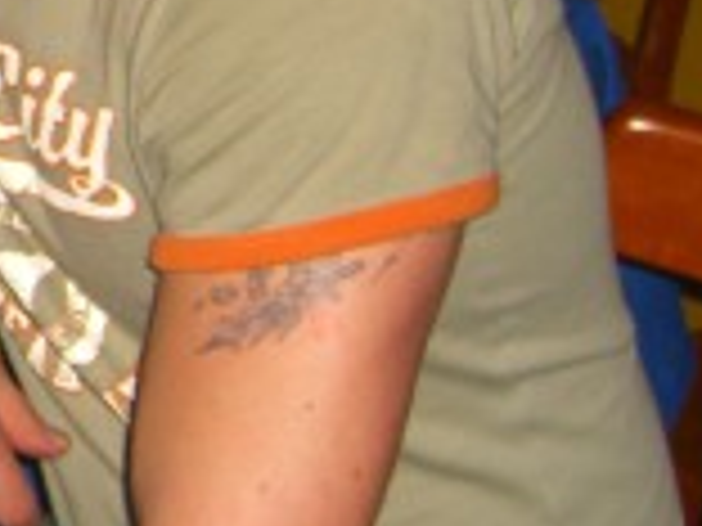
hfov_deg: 12.6
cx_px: -454
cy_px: -67
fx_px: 2961
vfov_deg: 10.0
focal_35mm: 146
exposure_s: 1/60
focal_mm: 7.9
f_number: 2.8
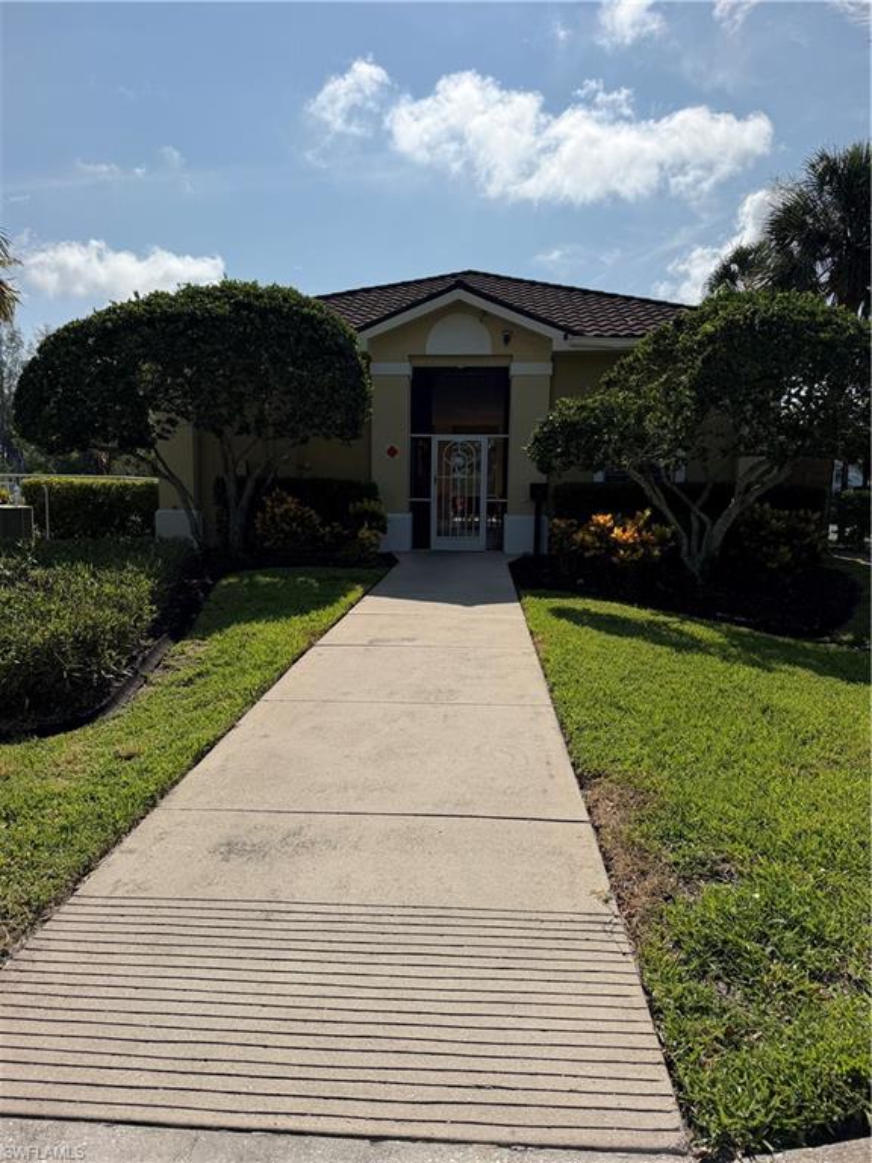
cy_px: 582
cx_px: 436
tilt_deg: -6.9
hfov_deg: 56.8
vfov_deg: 71.6
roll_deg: -1.3
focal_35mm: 24
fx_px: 806
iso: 100
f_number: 1.78
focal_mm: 6.76
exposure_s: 1/11905
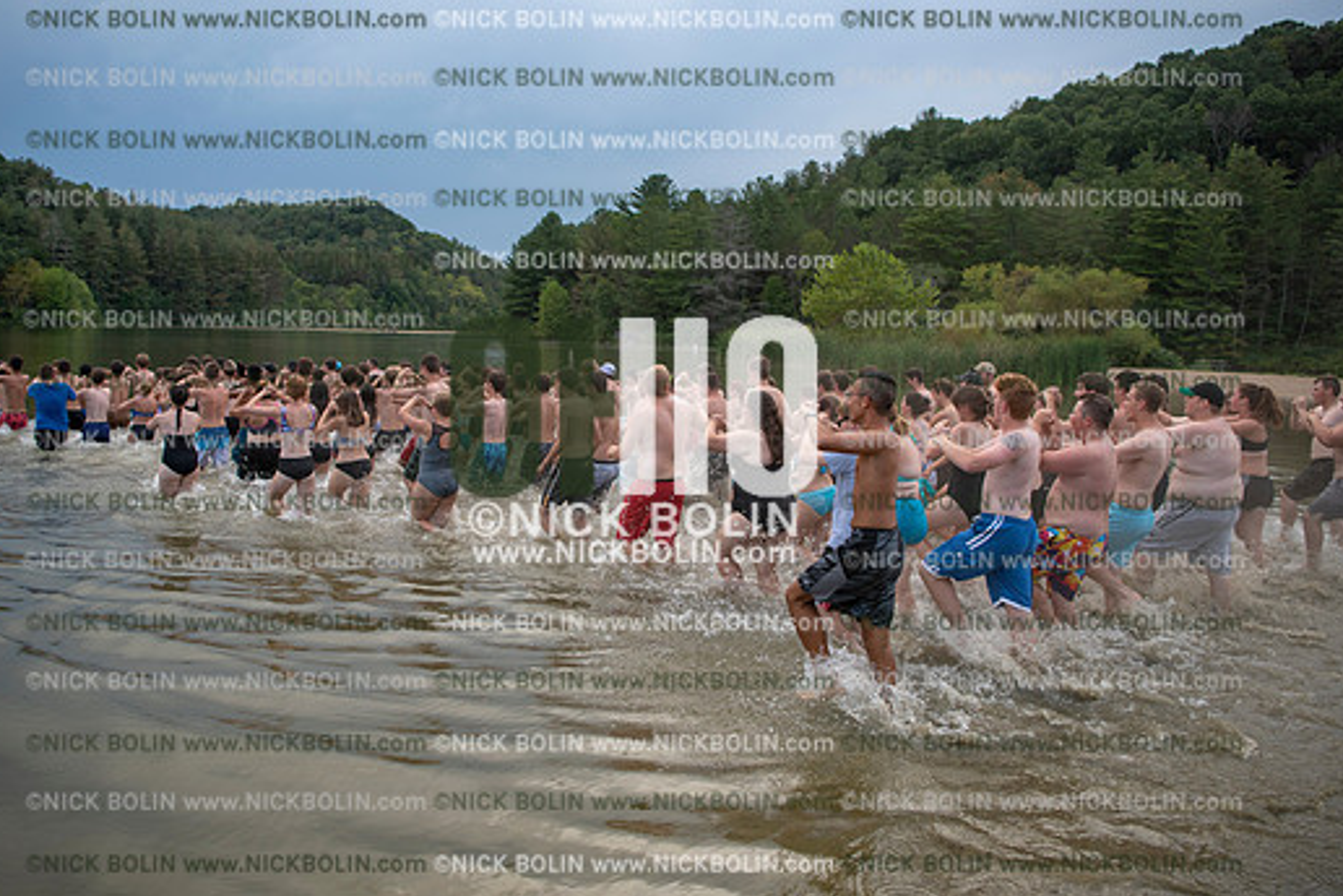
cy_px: 441
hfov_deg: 67.3
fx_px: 1007
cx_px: 632
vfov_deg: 47.9
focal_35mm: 27
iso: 160
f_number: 3.2
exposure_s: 1/800
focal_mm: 24
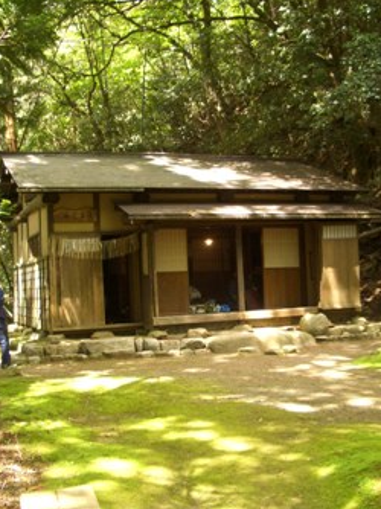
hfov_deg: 30.8
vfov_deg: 40.5
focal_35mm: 47
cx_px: 187
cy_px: 254
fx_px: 691
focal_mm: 5.8
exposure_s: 1/60
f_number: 2.6
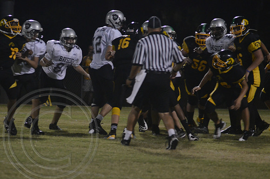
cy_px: 90
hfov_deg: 6.9
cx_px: 135
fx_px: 2245
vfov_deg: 4.6
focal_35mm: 300
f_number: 5.6
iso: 3200
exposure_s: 1/160
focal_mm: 200
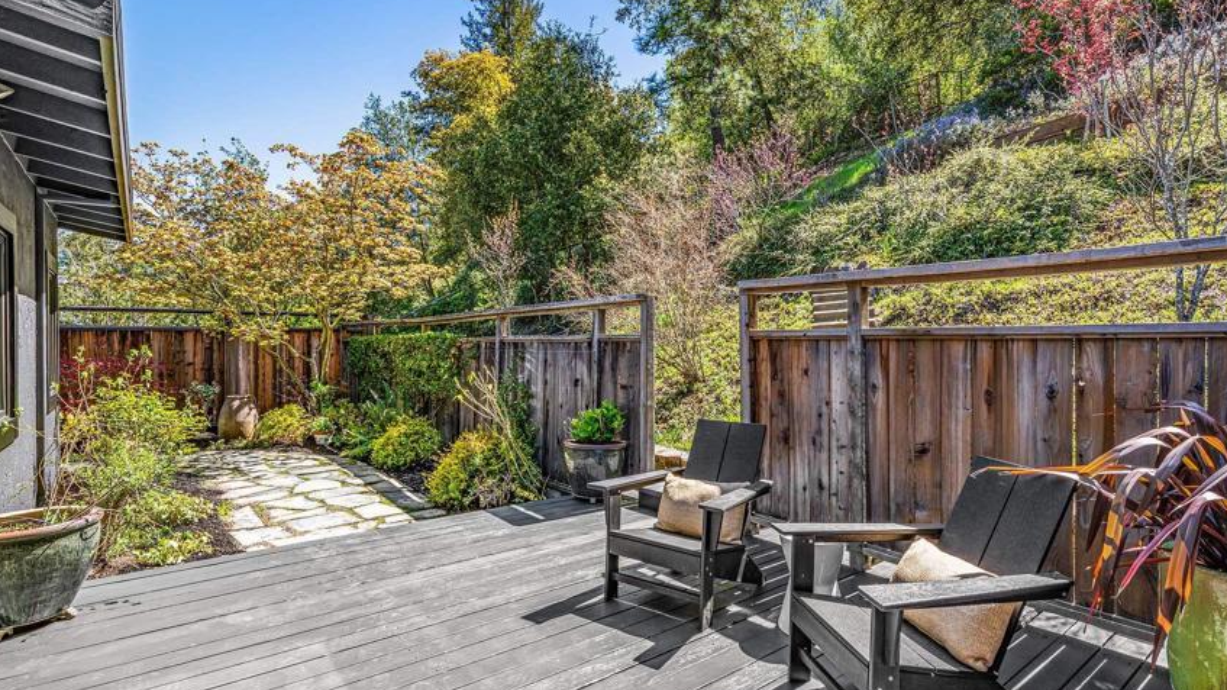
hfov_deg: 89.4
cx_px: 663
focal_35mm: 19
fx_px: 618
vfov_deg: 58.3
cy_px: 345
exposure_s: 1/80
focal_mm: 15
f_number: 11
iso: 64
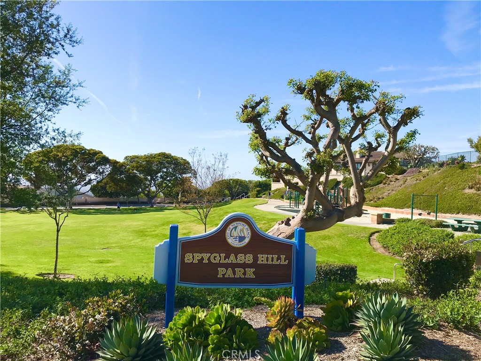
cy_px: 180
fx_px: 389
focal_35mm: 28
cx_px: 240
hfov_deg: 63.4
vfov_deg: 49.7
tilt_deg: +2.0
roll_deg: -2.4
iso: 20
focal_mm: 3.99
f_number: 1.8
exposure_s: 1/2740
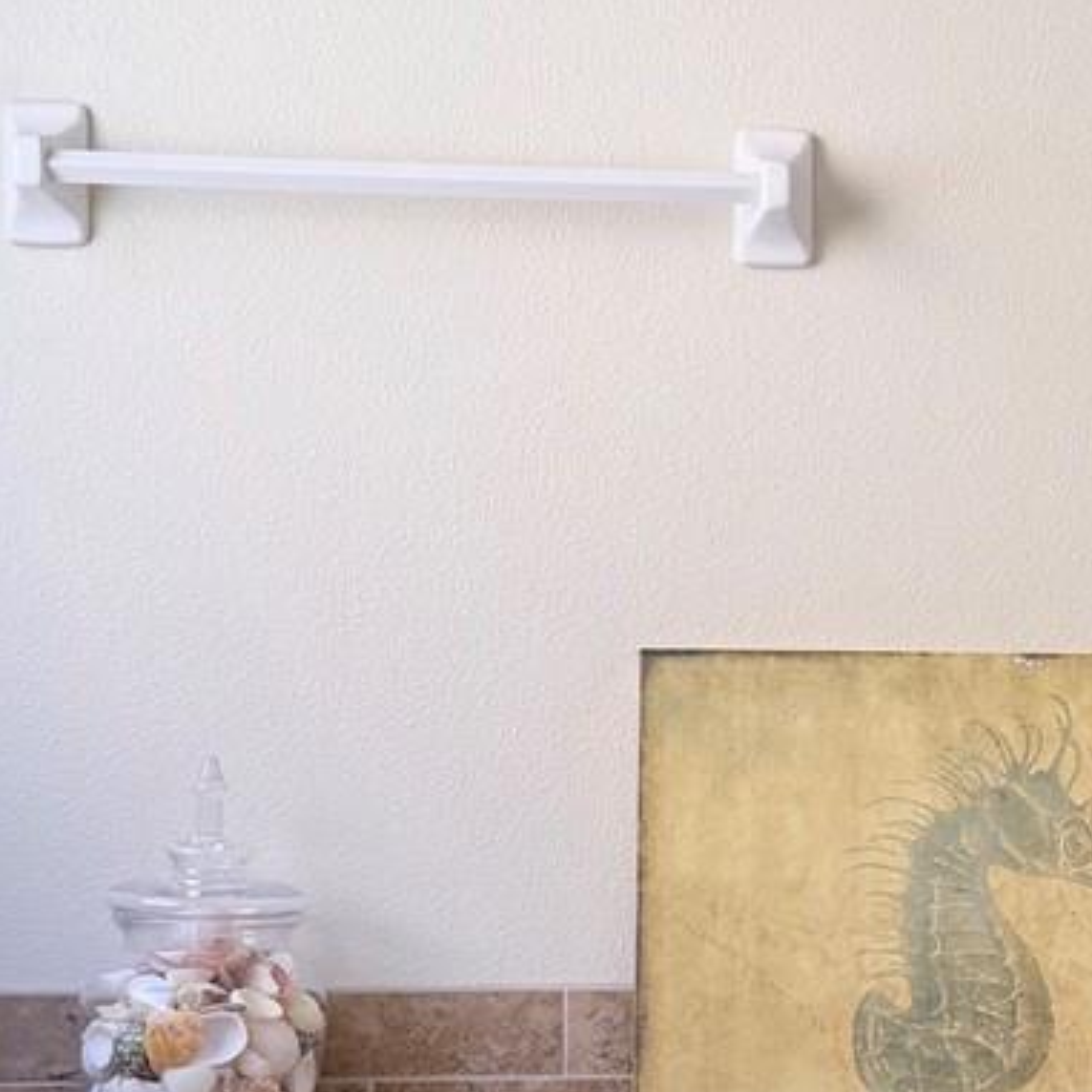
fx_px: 3176
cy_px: 636
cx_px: 1141
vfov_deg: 19.5
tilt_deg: -0.3
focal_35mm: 89
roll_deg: +0.2
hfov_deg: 18.9
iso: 100
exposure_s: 1/188
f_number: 1.78
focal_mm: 6.76
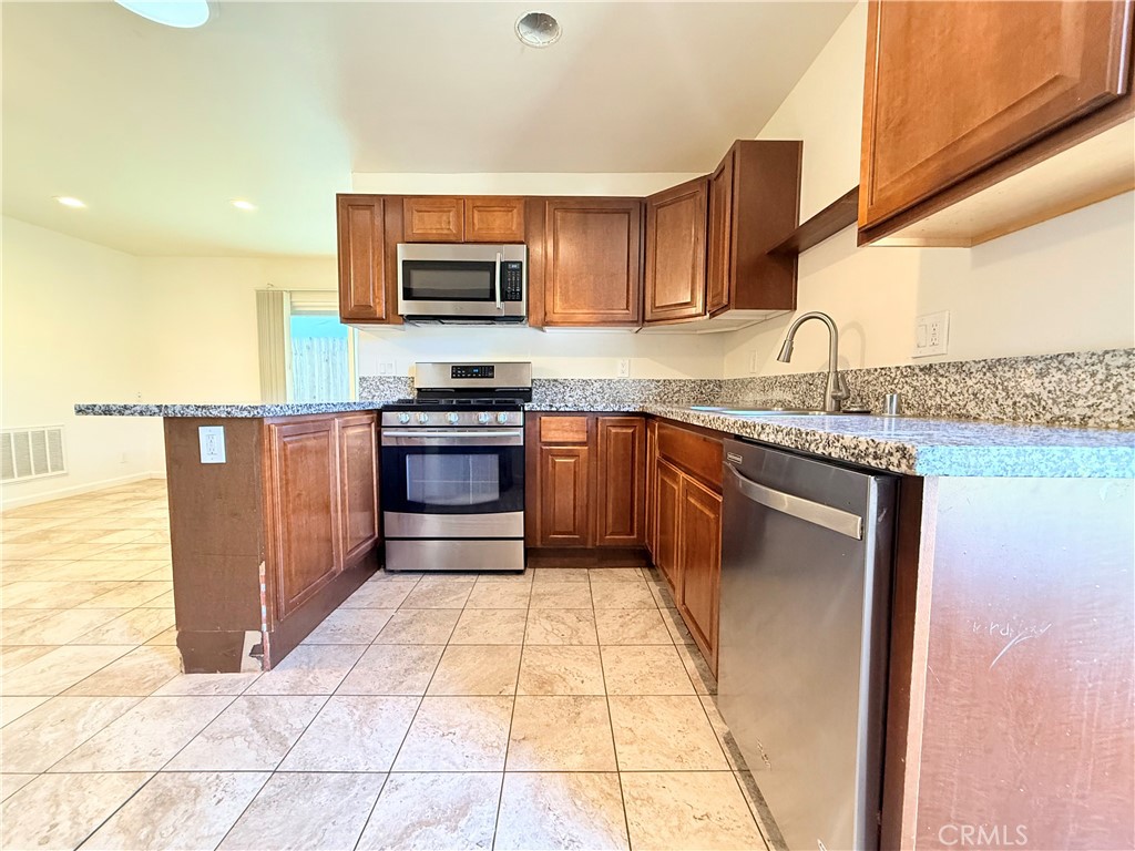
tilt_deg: -4.0
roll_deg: -0.7
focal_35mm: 14
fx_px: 459
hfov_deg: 102.1
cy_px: 426
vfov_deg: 85.7
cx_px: 568
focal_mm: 2.22
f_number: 2.2
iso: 500
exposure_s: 1/60
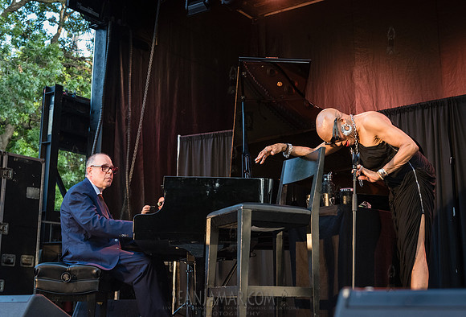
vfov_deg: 25.8
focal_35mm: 53
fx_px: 692
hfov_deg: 37.2
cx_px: 259
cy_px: 144
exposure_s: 1/400
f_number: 4
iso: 2500
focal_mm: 48
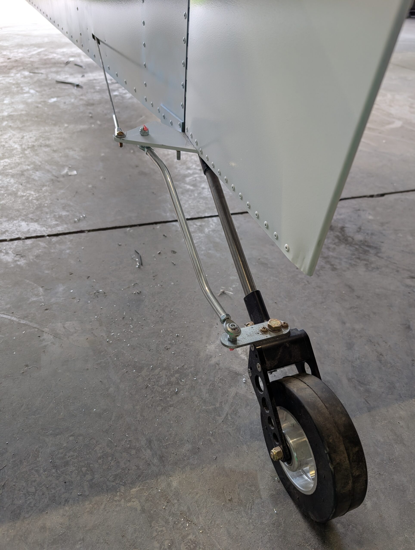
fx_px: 383
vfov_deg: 71.5
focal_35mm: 24
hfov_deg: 56.9
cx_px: 208
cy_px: 275
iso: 27
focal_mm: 6.9
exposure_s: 1/60
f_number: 1.68
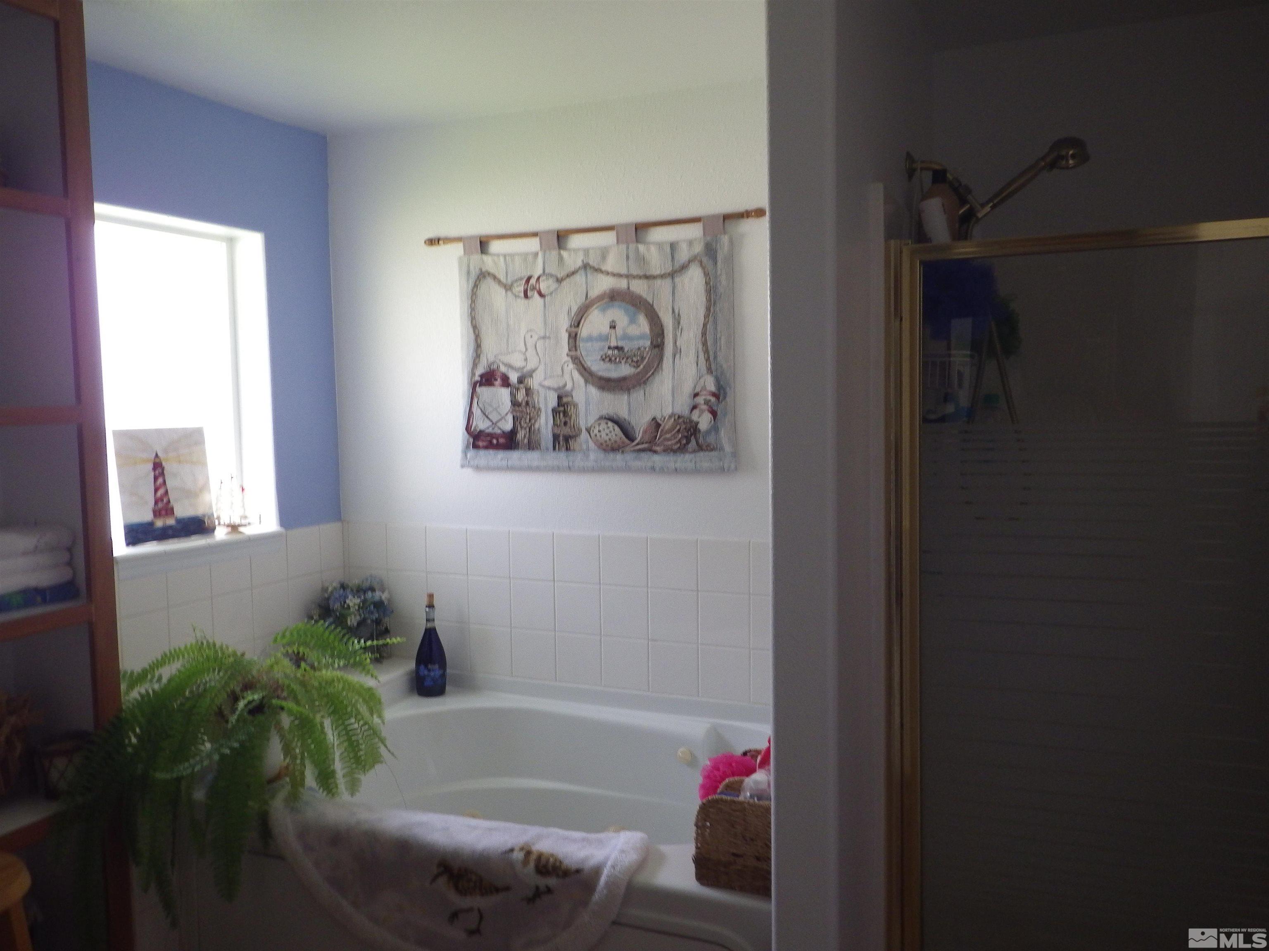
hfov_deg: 63.4
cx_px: 634
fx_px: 1026
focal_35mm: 28
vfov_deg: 49.7
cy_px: 476
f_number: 3.5
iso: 200
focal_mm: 5
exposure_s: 1/45
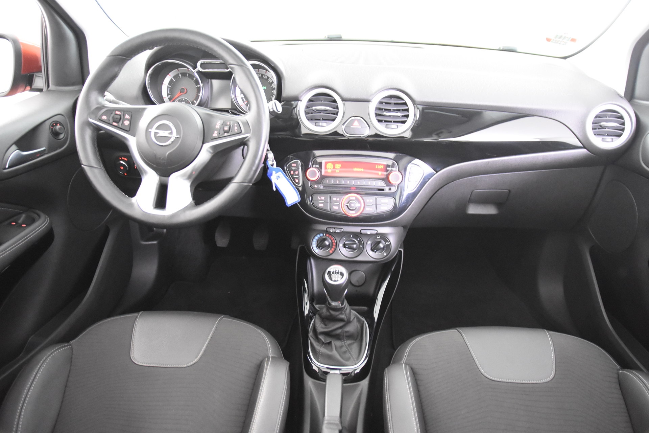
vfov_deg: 50.4
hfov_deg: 70.4
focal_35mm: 26
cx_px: 324
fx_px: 460
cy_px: 216
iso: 6400
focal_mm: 17
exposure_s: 1/25
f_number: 2.8
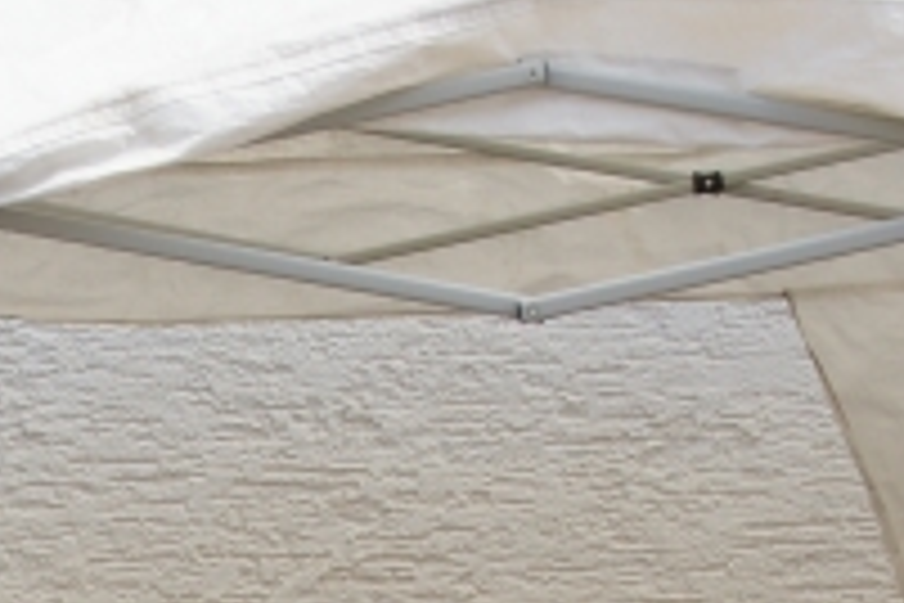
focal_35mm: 199
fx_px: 4997
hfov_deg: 10.2
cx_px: -72
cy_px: 1150
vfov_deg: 6.7
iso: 200
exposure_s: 1/320
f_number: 8
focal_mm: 28
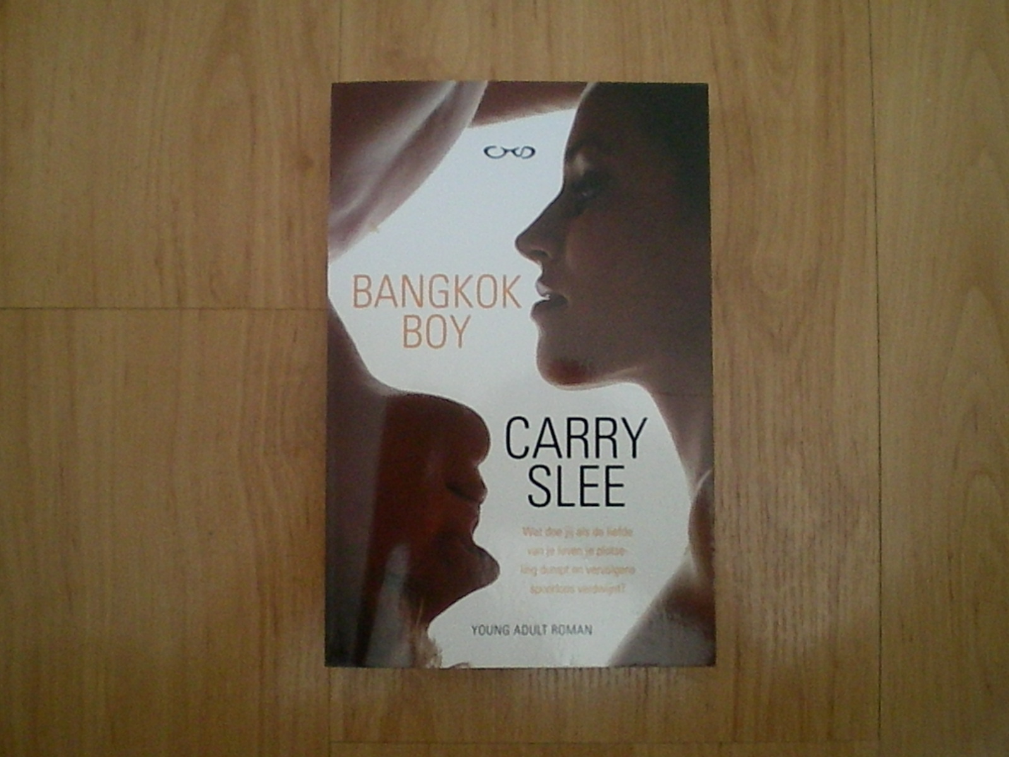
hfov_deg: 49.0
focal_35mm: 38
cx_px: 504
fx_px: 1108
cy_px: 378
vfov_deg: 37.7
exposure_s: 1/100
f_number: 3.1
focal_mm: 6.3
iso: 585
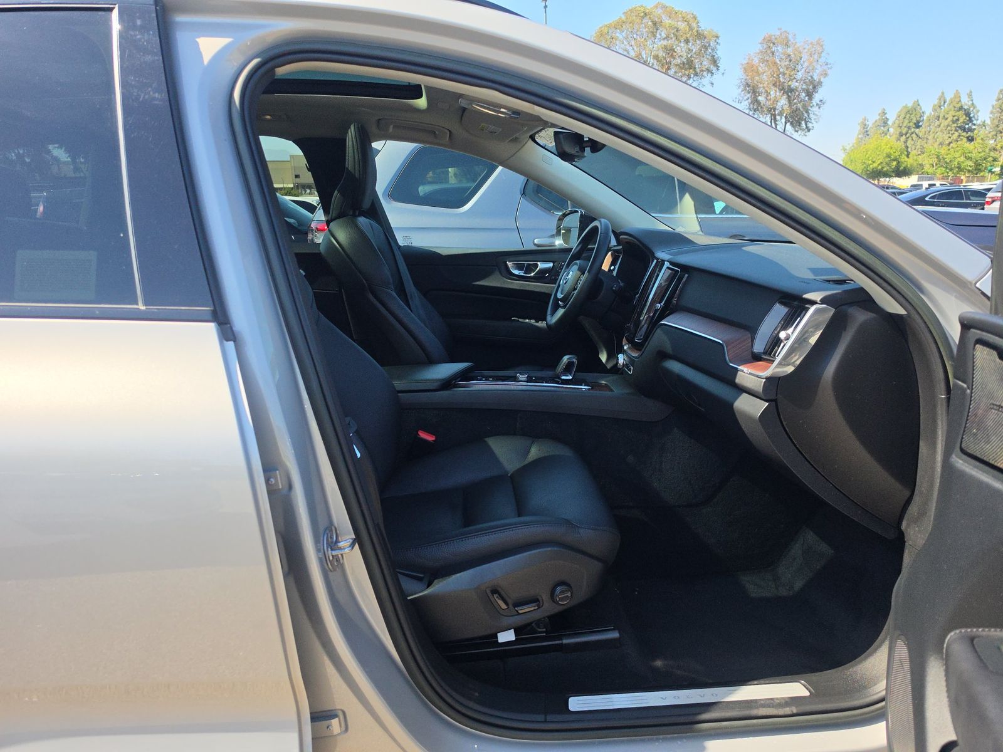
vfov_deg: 58.9
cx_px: 502
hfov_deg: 73.9
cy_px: 376
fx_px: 666
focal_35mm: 23
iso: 63
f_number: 1.4
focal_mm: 6.5
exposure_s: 1/3009
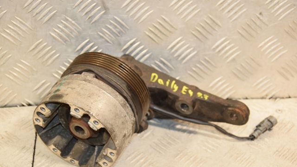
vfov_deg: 14.8
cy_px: 98
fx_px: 646
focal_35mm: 82
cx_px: 148
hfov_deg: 25.9
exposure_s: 1/200
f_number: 5
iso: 800
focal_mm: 52
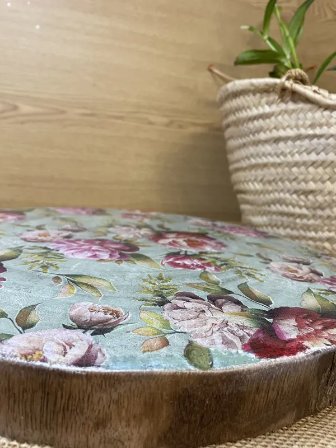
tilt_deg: -10.2
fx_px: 336
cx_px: 168
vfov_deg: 67.3
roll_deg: -5.5
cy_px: 224
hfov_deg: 53.1
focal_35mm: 26
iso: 125
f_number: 1.6
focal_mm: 4.2
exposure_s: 1/74
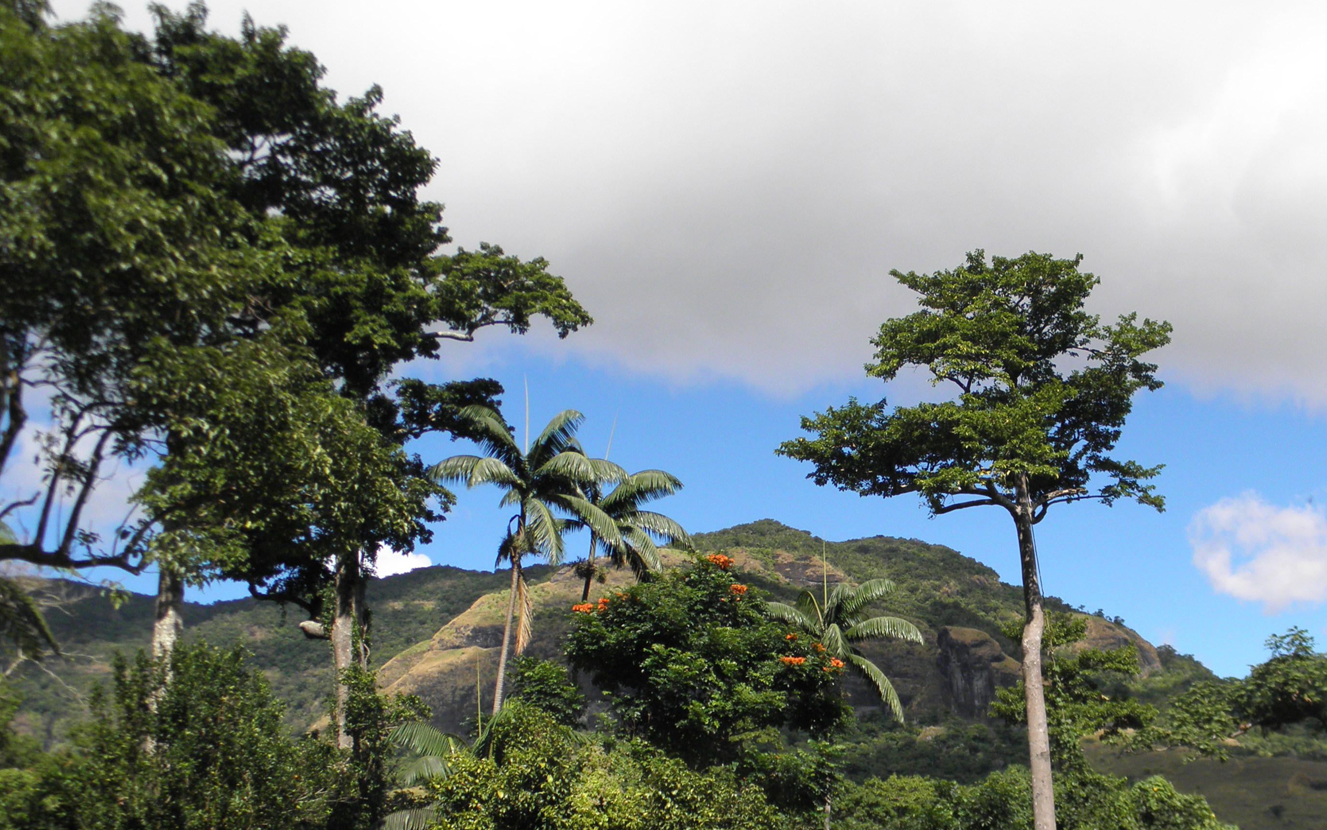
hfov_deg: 45.2
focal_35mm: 43
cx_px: 925
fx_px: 1555
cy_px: 528
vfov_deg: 29.7
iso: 100
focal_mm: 5
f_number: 7
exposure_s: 1/250
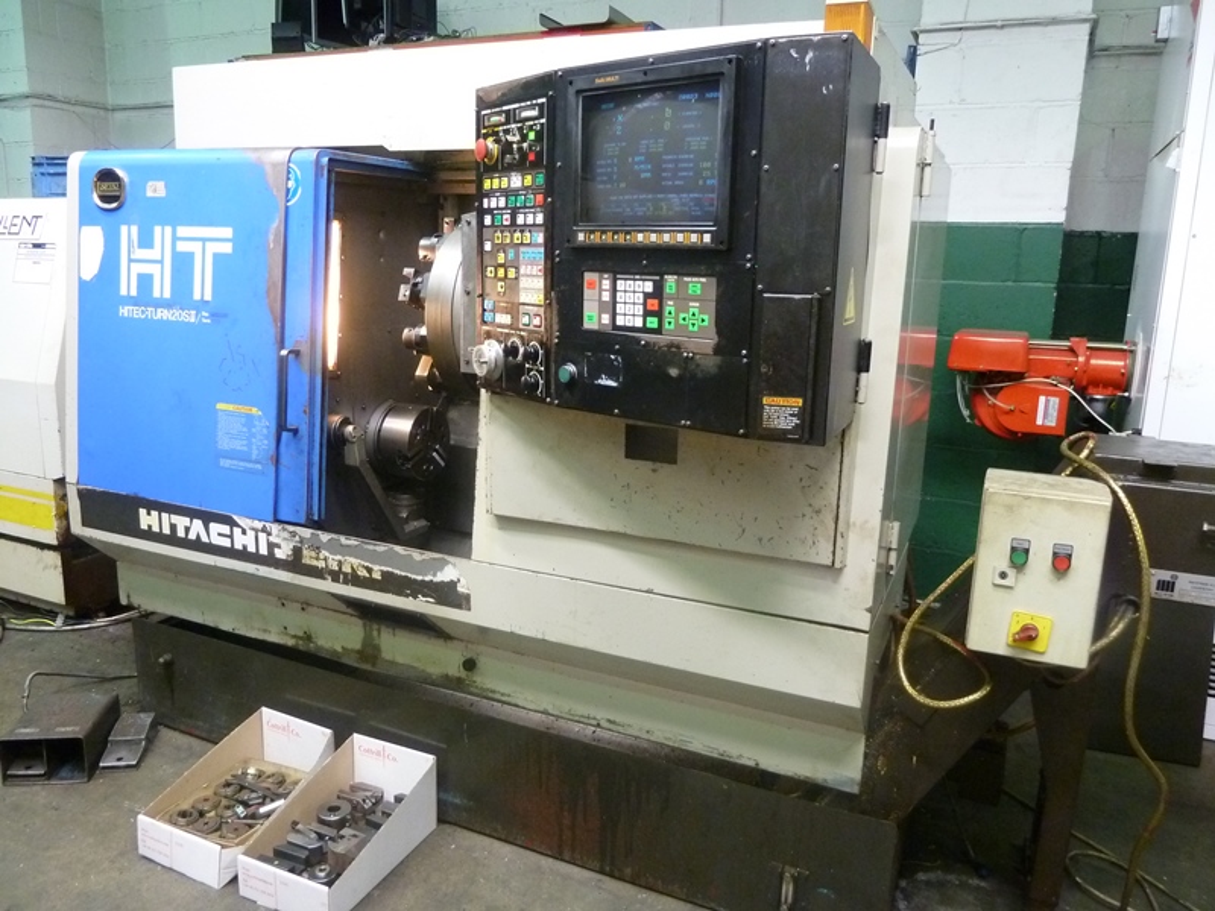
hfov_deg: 69.4
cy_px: 456
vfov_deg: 54.9
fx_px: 877
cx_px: 608
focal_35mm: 25
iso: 400
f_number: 3.3
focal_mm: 4.1
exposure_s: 1/15
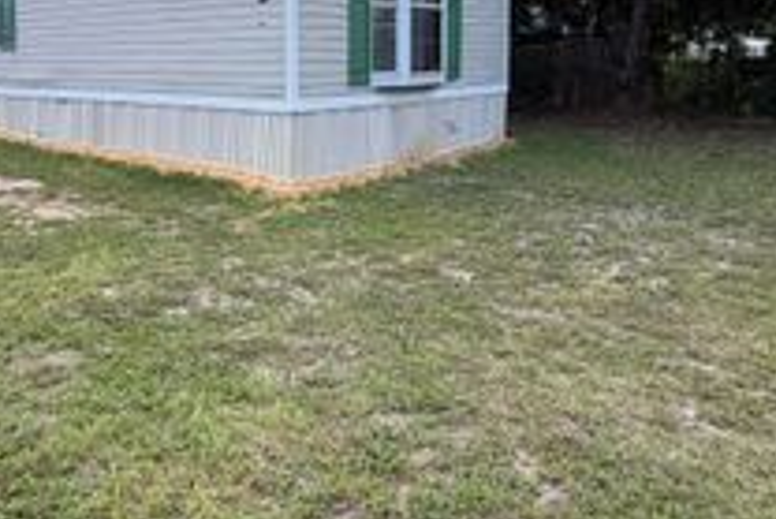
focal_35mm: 35
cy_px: 99
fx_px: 755
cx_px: 254
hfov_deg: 53.3
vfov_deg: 36.5
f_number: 2.2
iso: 40
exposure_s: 1/540
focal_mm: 2.22
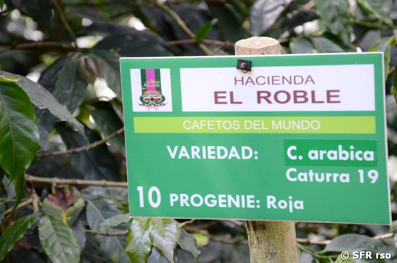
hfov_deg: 15.2
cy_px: 132
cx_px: 198
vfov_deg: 10.1
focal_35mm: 135
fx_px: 1486
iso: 800
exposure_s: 1/200
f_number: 5.6
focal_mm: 90
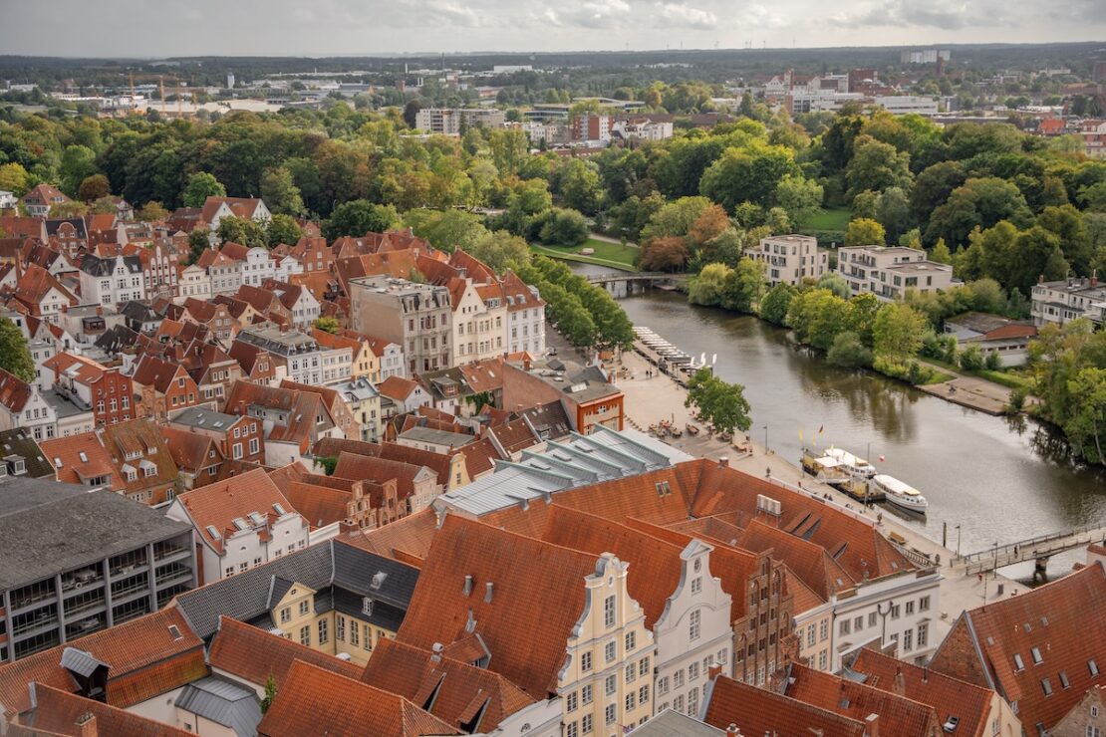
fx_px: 1395
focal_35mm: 45
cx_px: 553
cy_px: 368
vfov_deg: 29.6
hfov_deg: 43.3
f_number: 2.8
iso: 100
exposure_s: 1/1000
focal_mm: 45.4
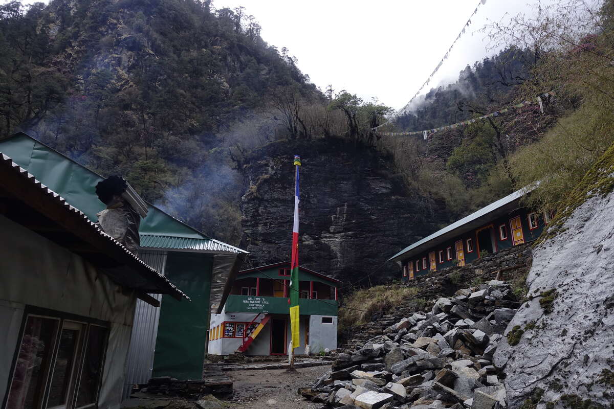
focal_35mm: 24
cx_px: 307
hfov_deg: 73.7
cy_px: 204
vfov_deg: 53.1
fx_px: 409
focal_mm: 8.8
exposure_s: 1/400
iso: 125
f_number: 4
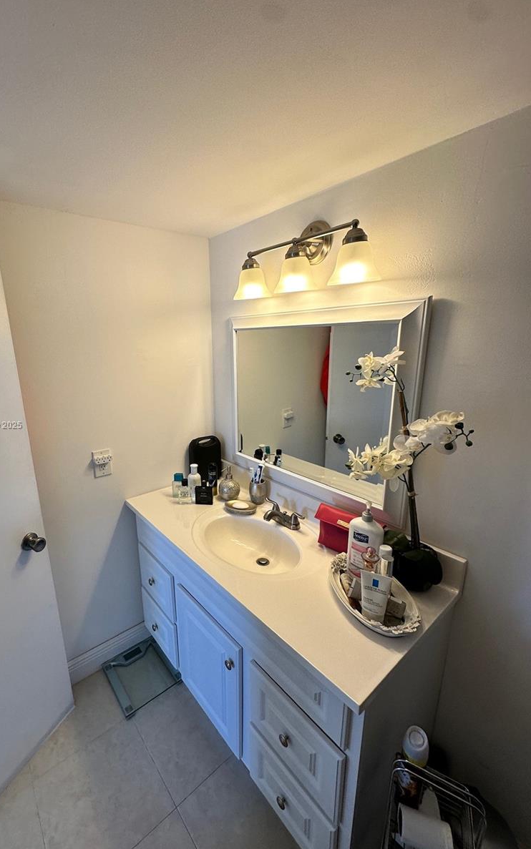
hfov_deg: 74.0
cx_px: 213
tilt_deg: -13.1
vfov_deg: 101.5
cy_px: 426
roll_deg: -0.3
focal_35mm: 15
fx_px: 347
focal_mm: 2.22
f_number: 2.2
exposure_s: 1/120
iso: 50
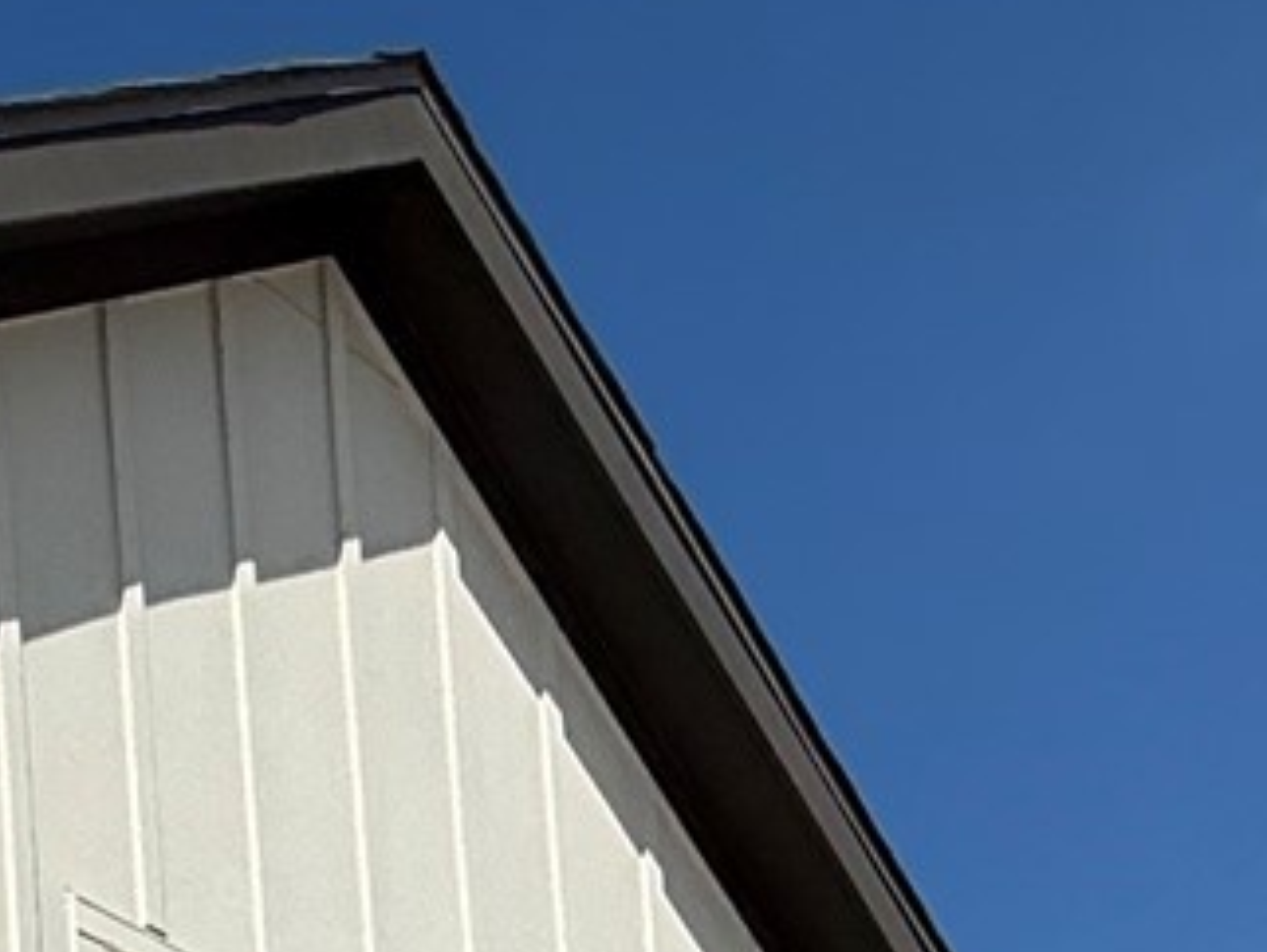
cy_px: 2526
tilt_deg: +6.5
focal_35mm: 89
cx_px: 138
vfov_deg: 12.0
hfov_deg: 21.5
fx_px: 3260
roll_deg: +2.9
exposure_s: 1/3663
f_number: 2.2
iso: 50
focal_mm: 2.22
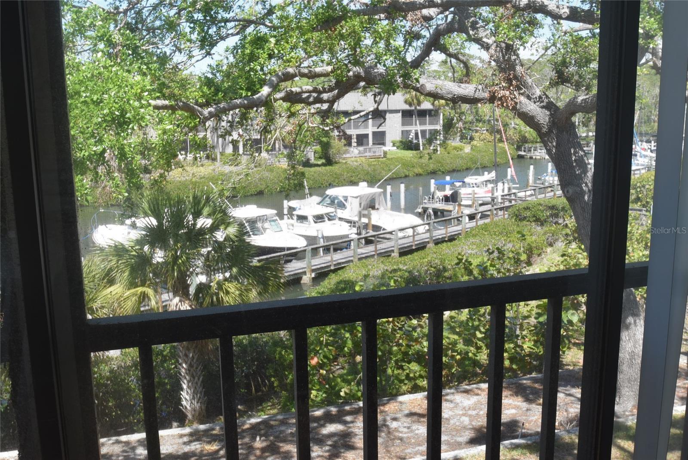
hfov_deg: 53.1
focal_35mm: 36
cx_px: 344
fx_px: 688
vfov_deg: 36.9
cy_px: 230
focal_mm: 24
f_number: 10
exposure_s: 1/250
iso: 400
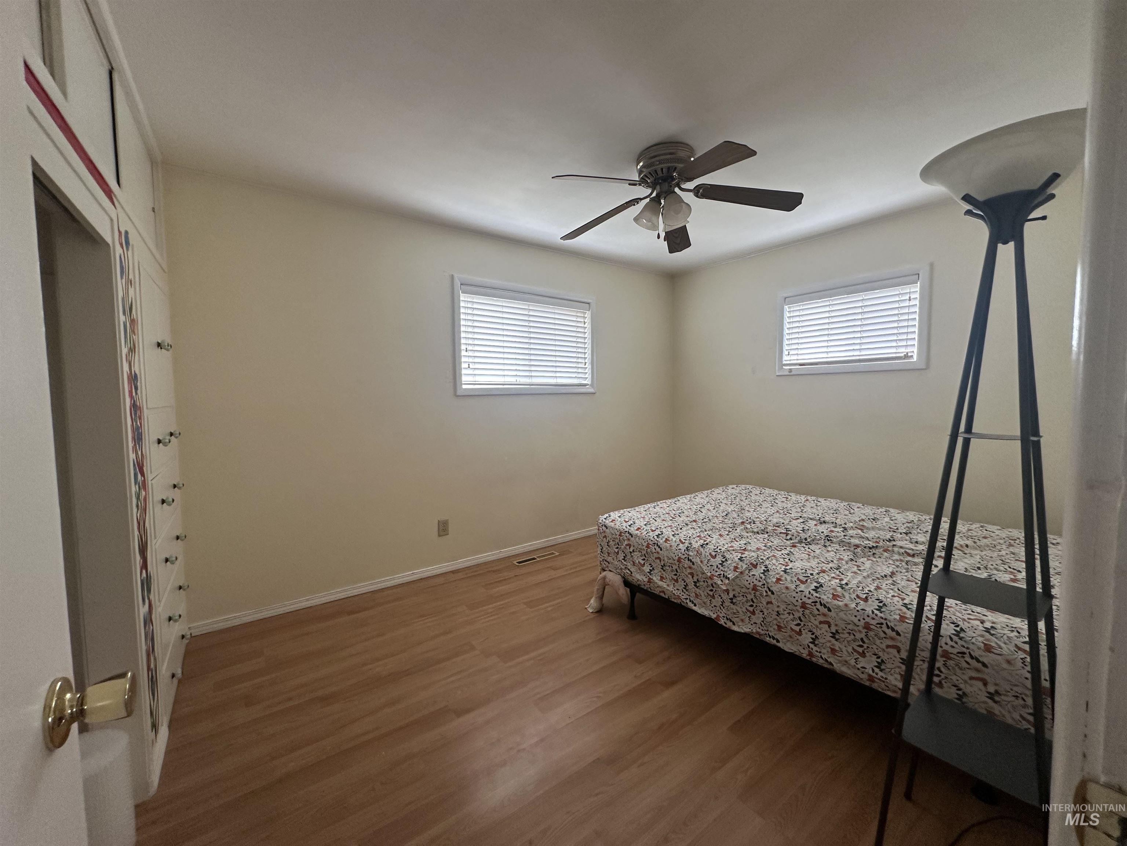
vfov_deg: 85.7
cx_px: 564
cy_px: 423
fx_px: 456
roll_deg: +0.9
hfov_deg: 102.1
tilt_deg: -3.2
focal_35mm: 14
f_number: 2.2
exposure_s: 1/60
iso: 160
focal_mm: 2.22
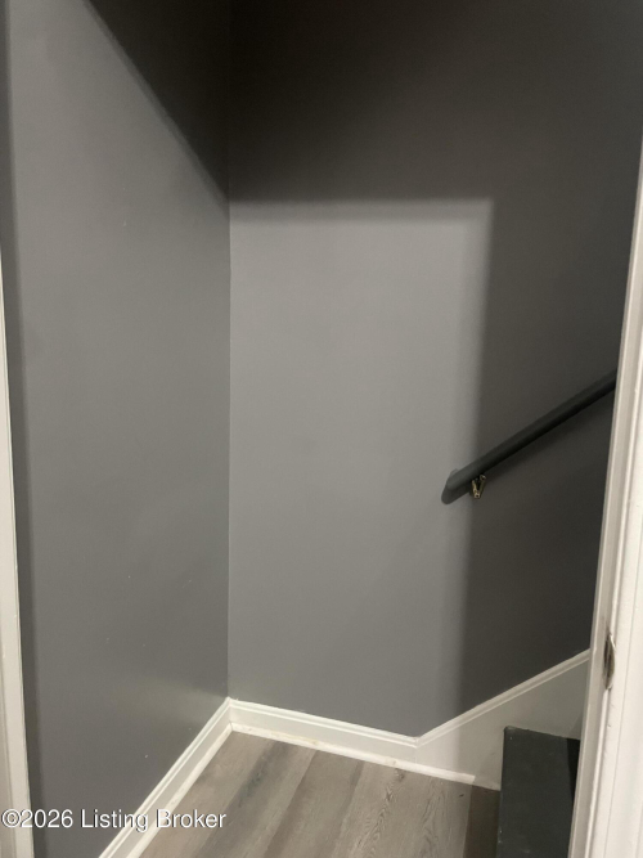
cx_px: 322
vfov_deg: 67.3
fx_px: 644
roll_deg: -1.5
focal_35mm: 26
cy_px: 429
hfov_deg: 53.0
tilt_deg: -11.2
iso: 640
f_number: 1.6
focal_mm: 4.2
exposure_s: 1/30
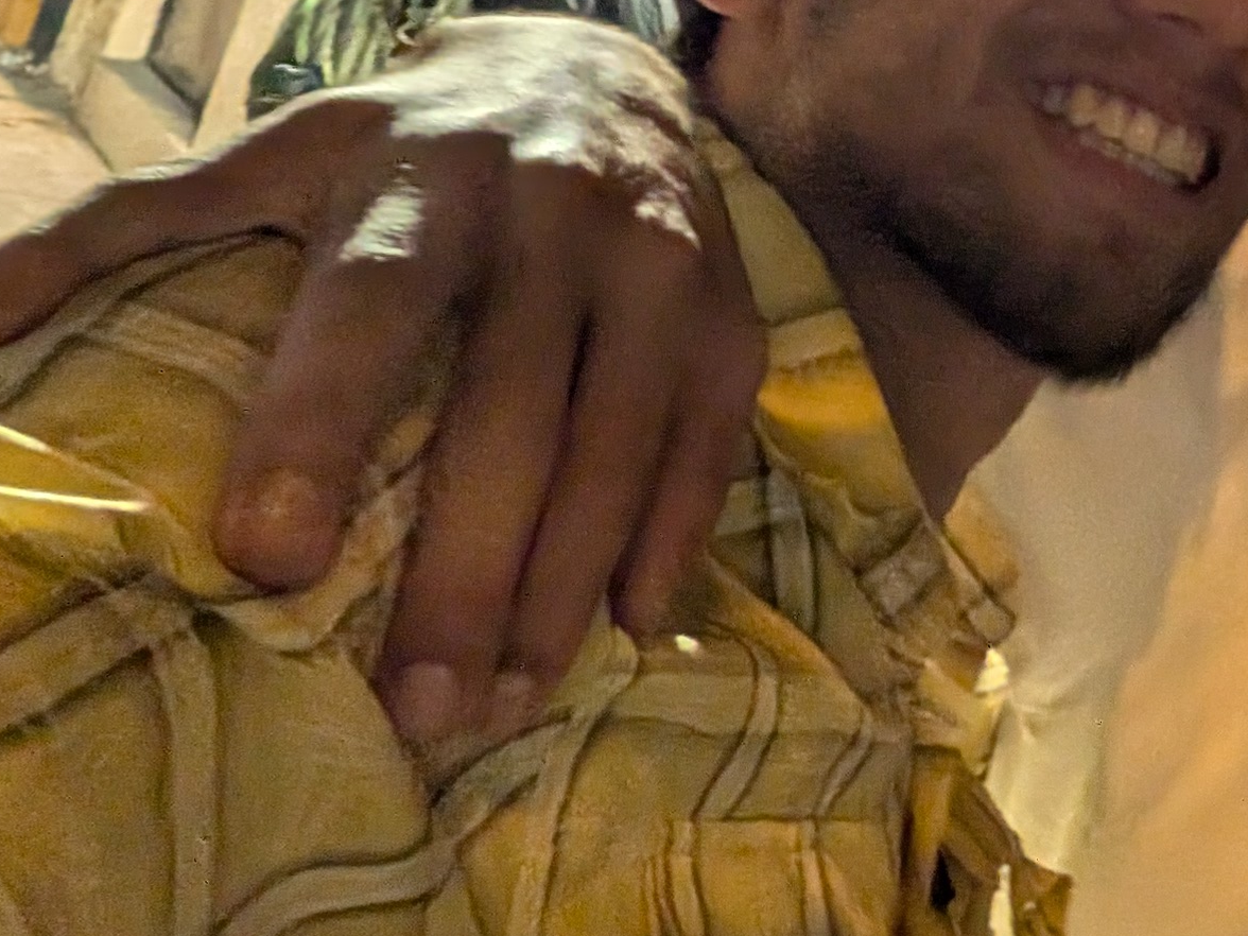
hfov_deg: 20.9
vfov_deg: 19.8
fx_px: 2596
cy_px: 7
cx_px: 2081
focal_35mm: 72
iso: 317
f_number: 2.2
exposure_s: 1/15
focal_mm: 2.74
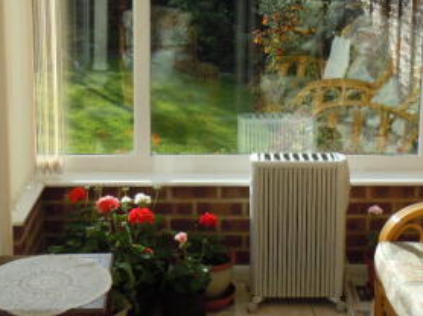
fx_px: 769
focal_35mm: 63
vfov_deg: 23.0
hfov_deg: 30.7
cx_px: 218
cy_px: 77
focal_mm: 5.4
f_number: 3.5
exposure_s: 1/500
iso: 100
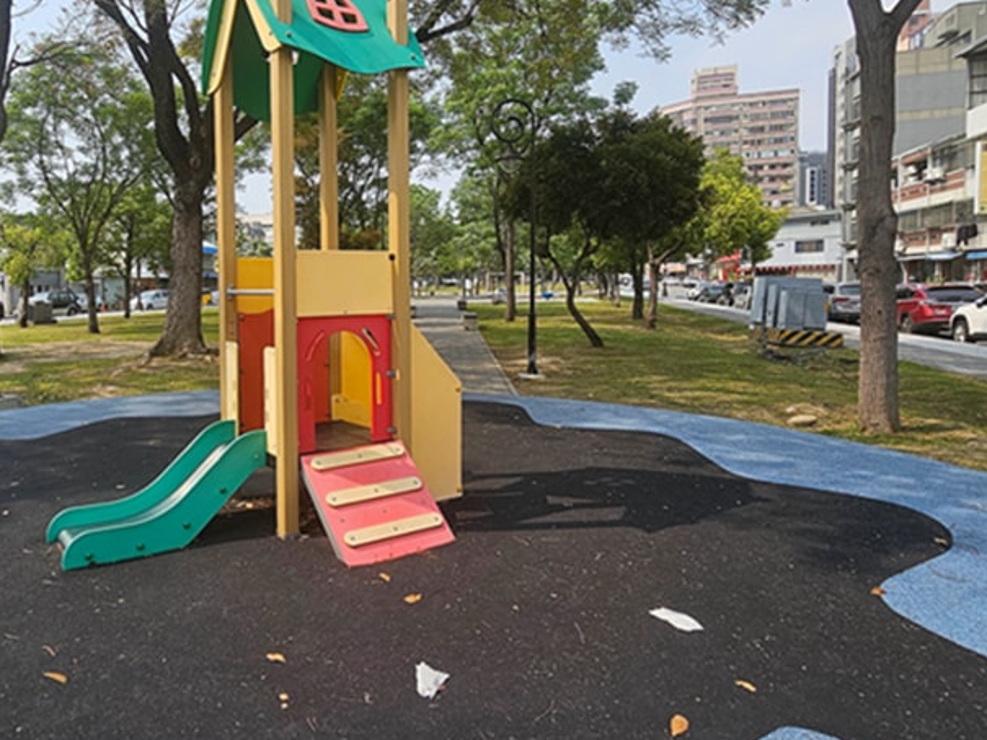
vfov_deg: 60.8
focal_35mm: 22
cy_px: 315
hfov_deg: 73.1
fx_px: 627
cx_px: 299
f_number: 2.2
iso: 50
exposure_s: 1/1601
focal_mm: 2.2
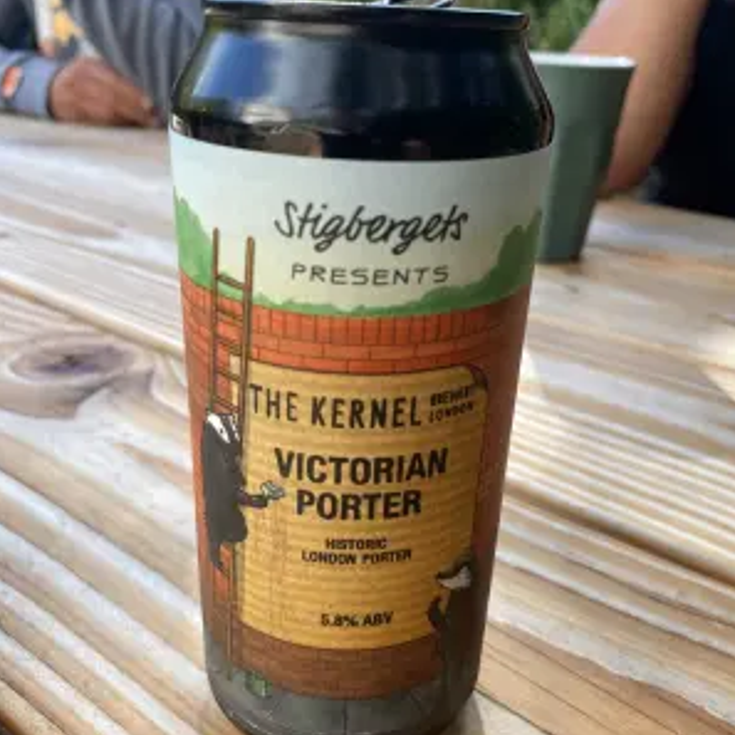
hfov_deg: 52.5
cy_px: 384
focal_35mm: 31
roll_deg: -2.3
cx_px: 366
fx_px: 745
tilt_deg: -24.5
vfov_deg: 52.5
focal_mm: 4.25
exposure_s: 1/266
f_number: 1.8
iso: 32
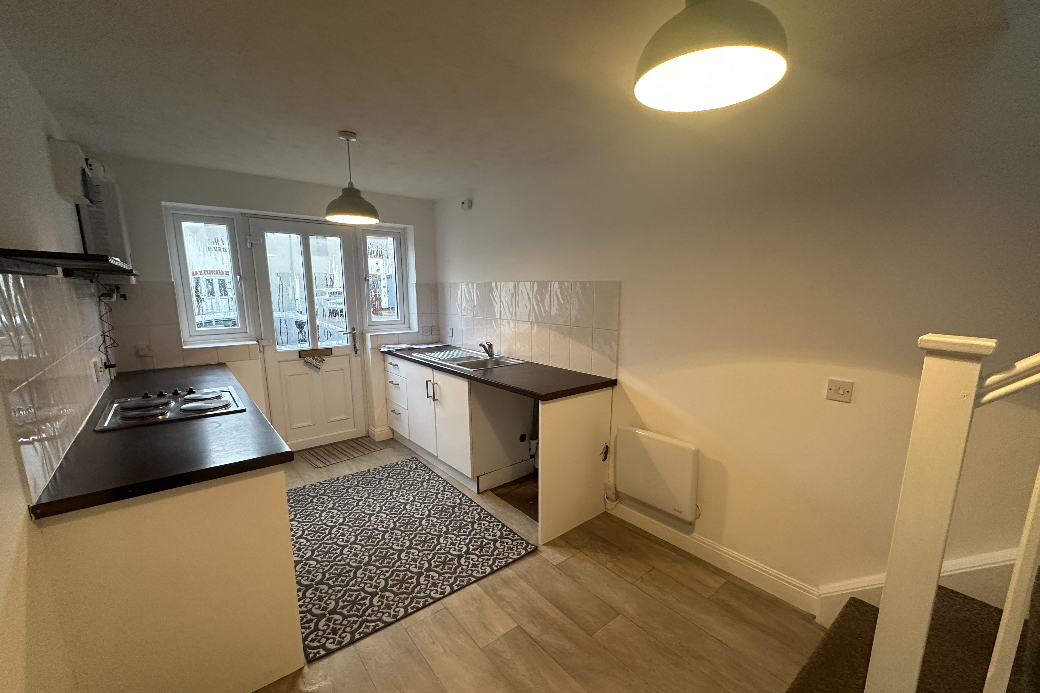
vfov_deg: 77.3
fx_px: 433
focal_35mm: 15
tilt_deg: -9.7
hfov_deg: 100.4
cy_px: 365
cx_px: 529
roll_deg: +0.3
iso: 250
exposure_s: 1/50
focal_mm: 2.22
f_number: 2.2
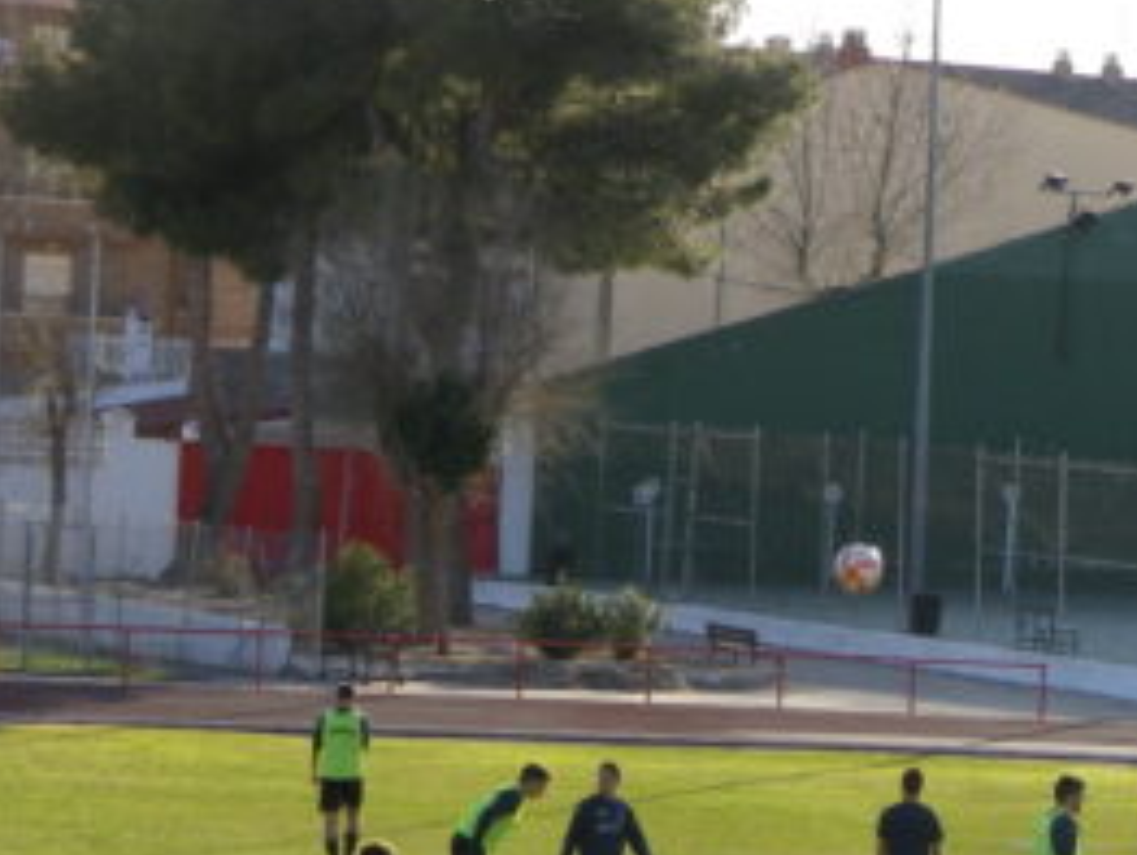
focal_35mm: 248
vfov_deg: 6.0
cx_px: 1206
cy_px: 924
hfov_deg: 7.9
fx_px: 8153
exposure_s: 1/250
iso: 80
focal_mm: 19.1
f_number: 5.1
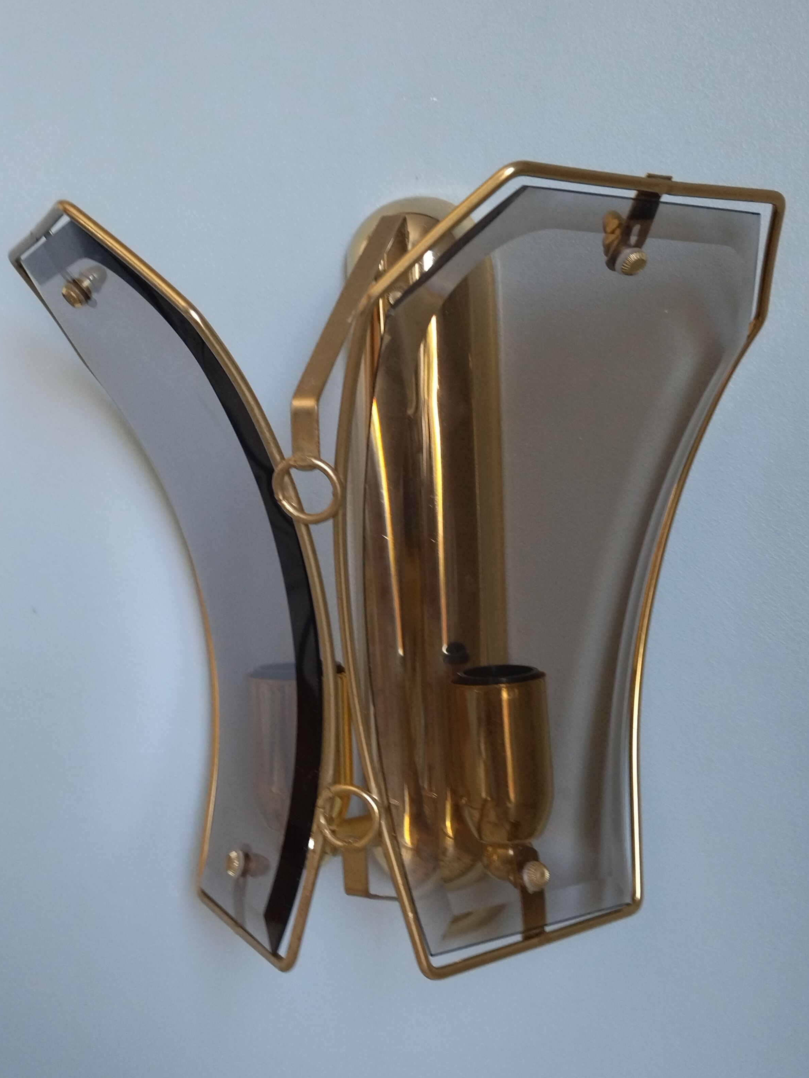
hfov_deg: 41.8
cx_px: 426
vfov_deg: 54.0
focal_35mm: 34
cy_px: 533
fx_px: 1059
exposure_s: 1/33
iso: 169
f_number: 1.79
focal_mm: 4.74
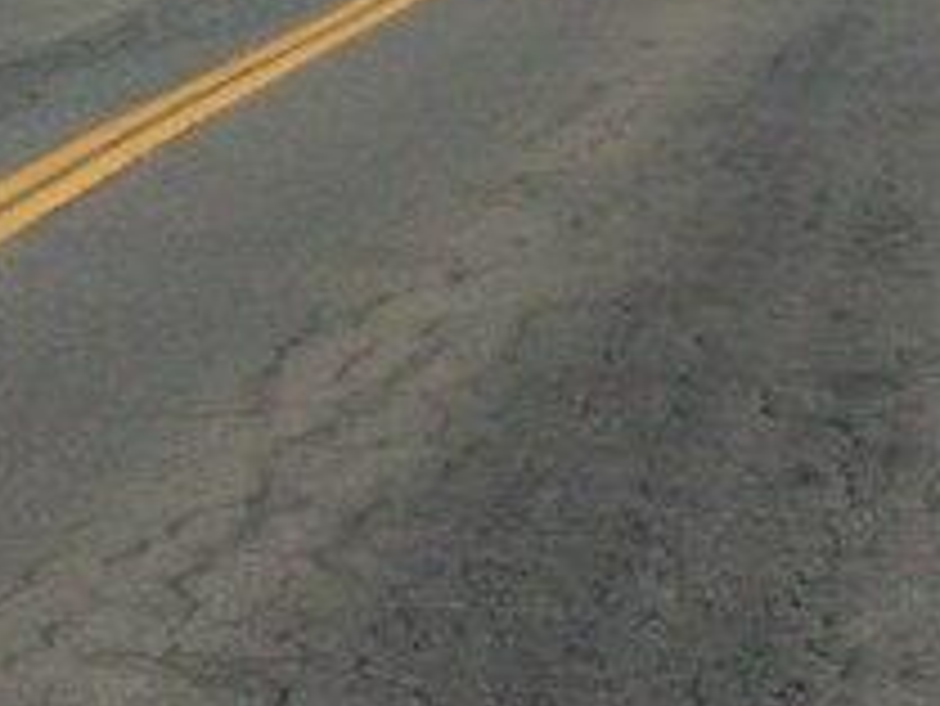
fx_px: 7581
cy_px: -719
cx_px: 450
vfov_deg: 5.2
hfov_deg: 7.1
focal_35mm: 279
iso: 64
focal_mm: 11.82
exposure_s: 1/125
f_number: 8
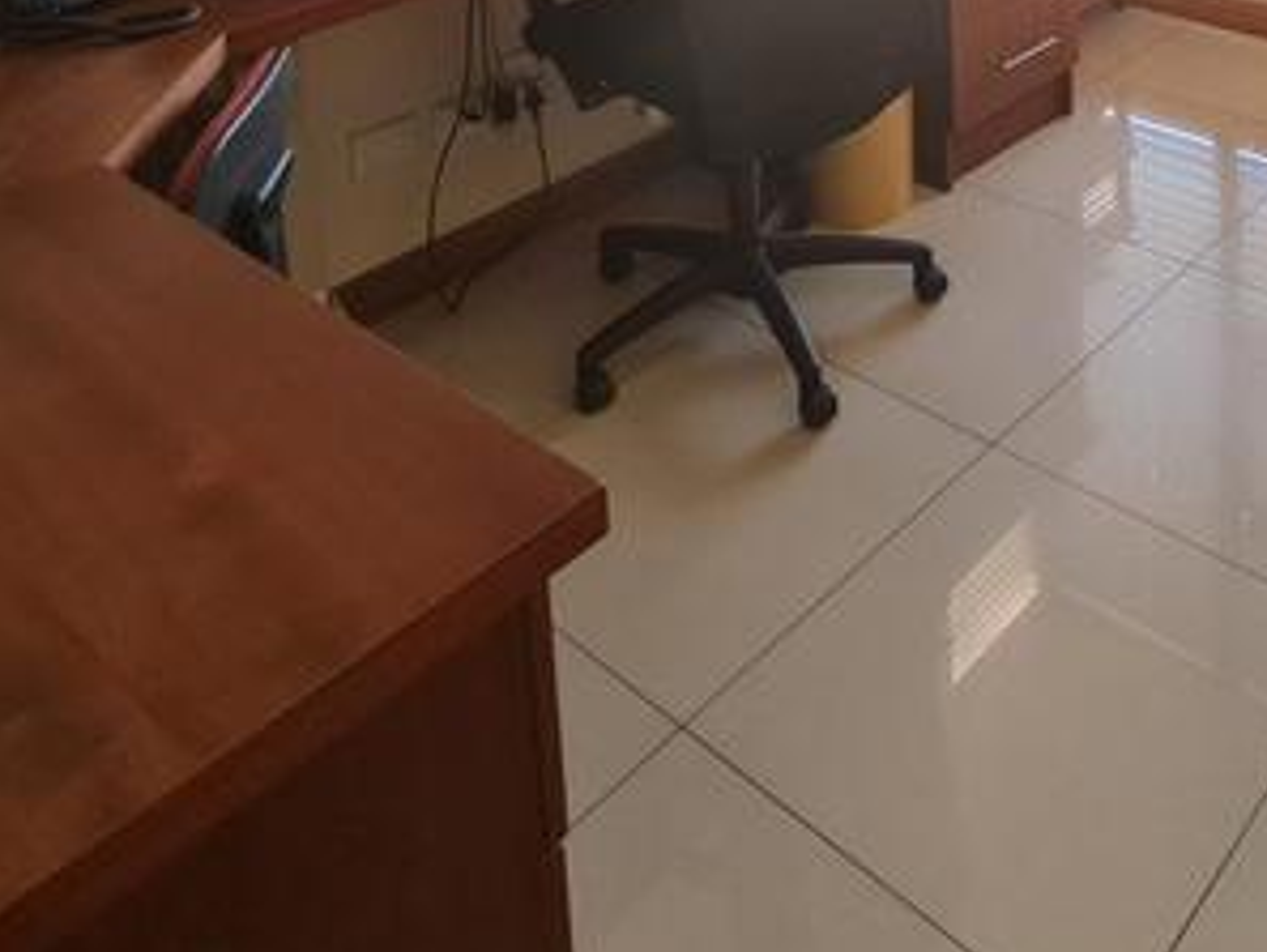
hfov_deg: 49.5
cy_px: -312
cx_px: 1015
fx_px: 1282
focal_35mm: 35
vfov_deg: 30.9
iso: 200
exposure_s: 1/50
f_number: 2.2
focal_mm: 2.2
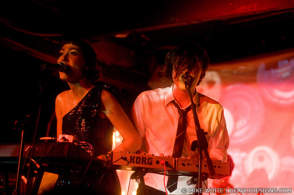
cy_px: 98
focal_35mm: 75
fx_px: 612
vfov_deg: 18.1
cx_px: 147
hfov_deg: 27.0
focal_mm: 50
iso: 1000
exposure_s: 1/40
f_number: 1.8
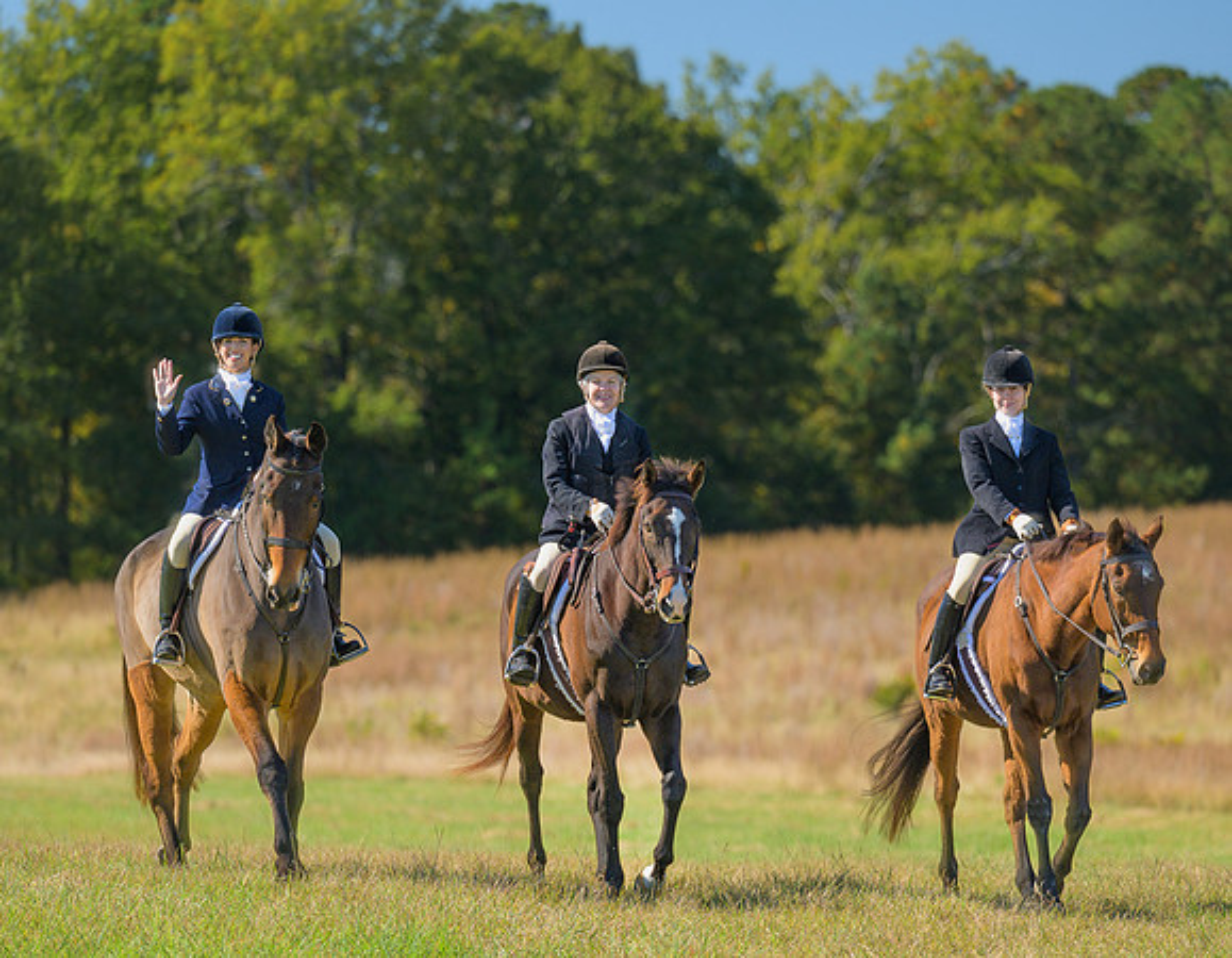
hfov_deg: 8.0
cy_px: 512
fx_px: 8852
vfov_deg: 6.2
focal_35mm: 245
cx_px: 622
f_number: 4
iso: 200
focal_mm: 200
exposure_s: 1/500
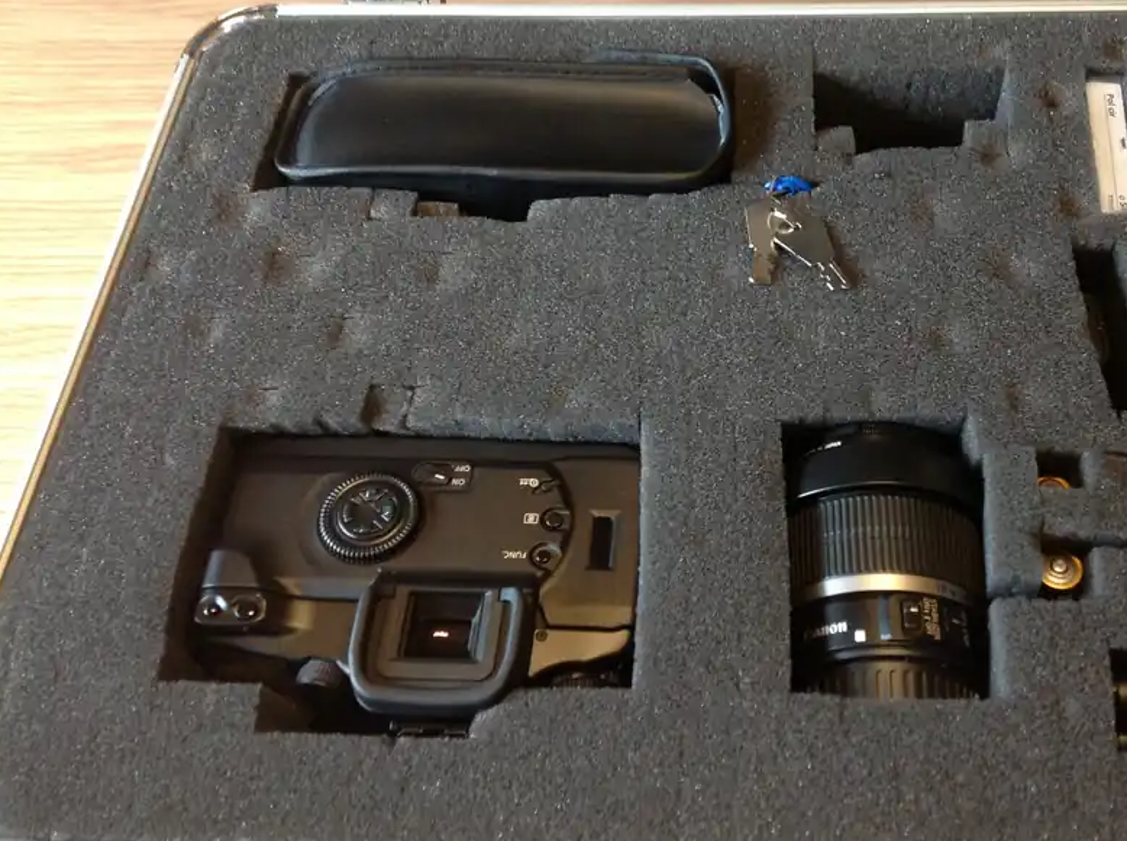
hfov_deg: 41.8
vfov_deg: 32.0
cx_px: 707
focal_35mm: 45
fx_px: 1462
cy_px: 334
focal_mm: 4.28
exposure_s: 1/15
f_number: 2.4
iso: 100
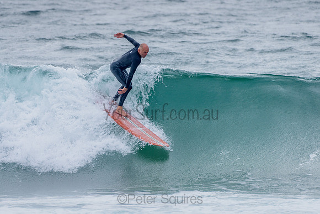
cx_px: 124
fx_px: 5450
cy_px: 125
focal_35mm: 613
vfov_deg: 2.2
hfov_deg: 3.4
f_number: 5.6
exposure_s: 1/2000
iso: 360
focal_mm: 500
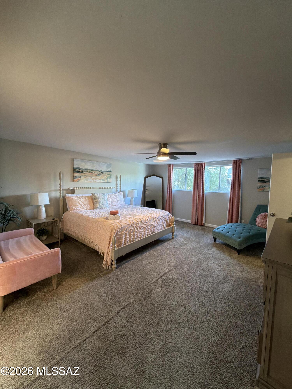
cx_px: 146
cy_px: 194
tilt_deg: -4.8
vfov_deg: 102.1
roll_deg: -1.2
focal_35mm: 14
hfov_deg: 85.7
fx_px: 157
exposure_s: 1/60
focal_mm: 2.22
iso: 400
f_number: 2.2
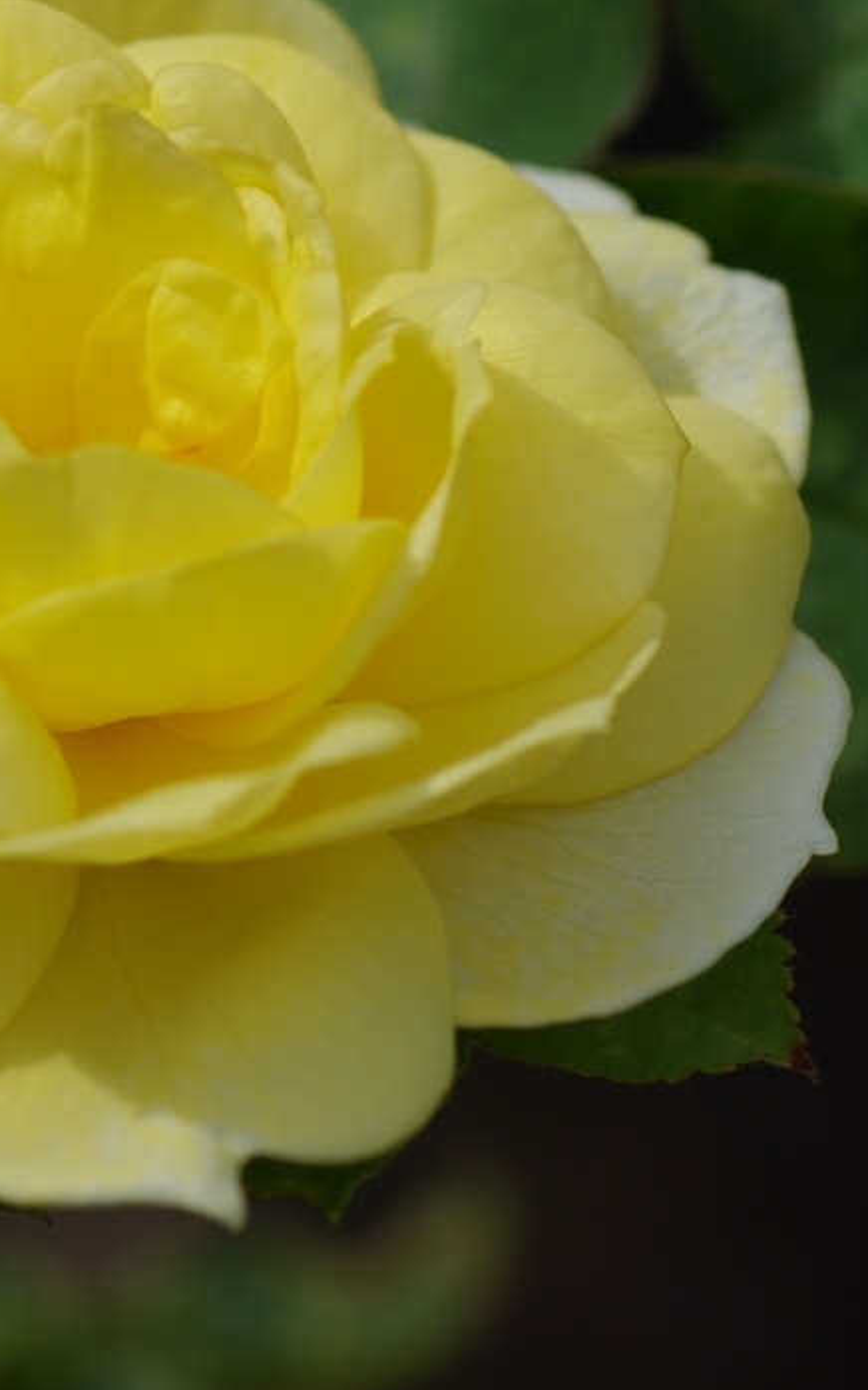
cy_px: 498
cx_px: 32
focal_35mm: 315
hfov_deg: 4.2
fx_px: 11927
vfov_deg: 6.7
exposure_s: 1/320
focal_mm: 90
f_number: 7.1
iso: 100
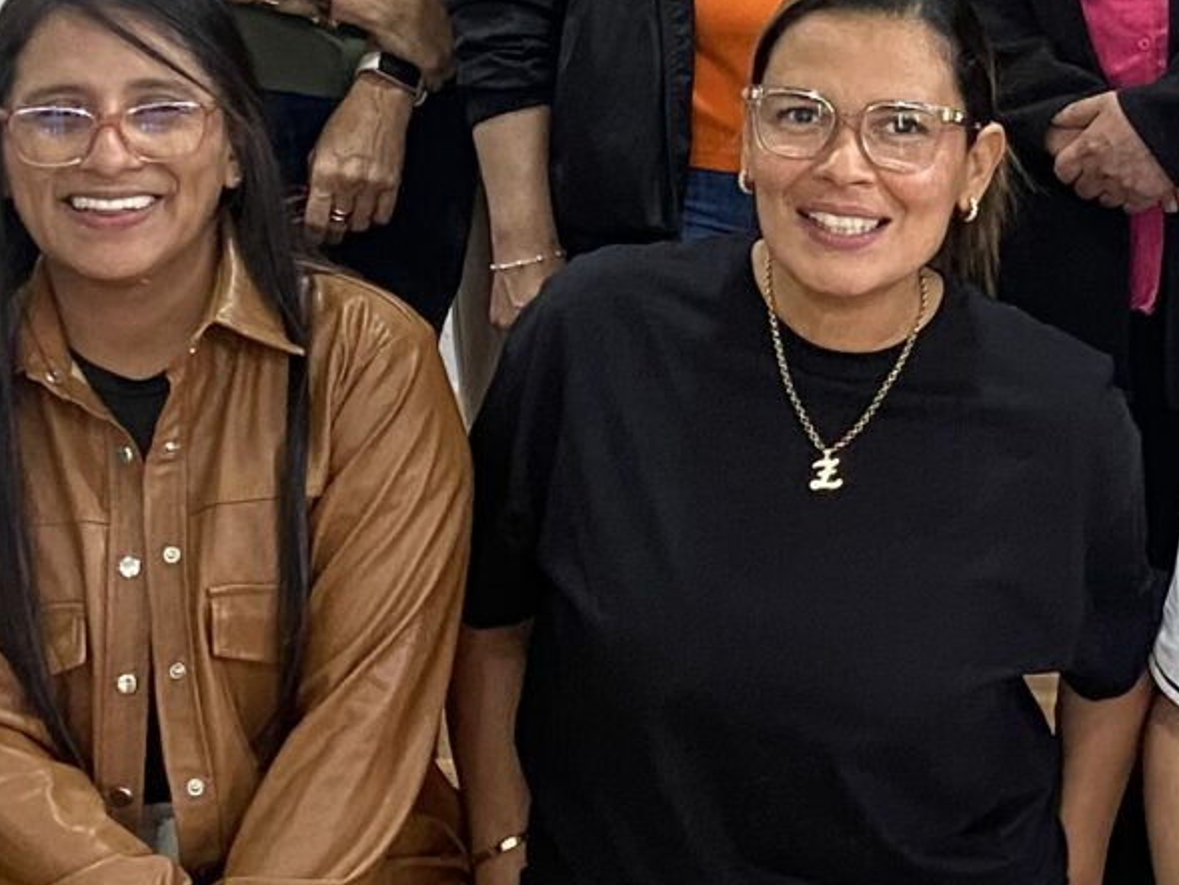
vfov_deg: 13.1
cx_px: 1369
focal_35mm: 113
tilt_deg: -9.1
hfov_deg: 16.8
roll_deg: +0.3
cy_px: 228
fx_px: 3849
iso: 200
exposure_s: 1/60
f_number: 1.8
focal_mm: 4.25
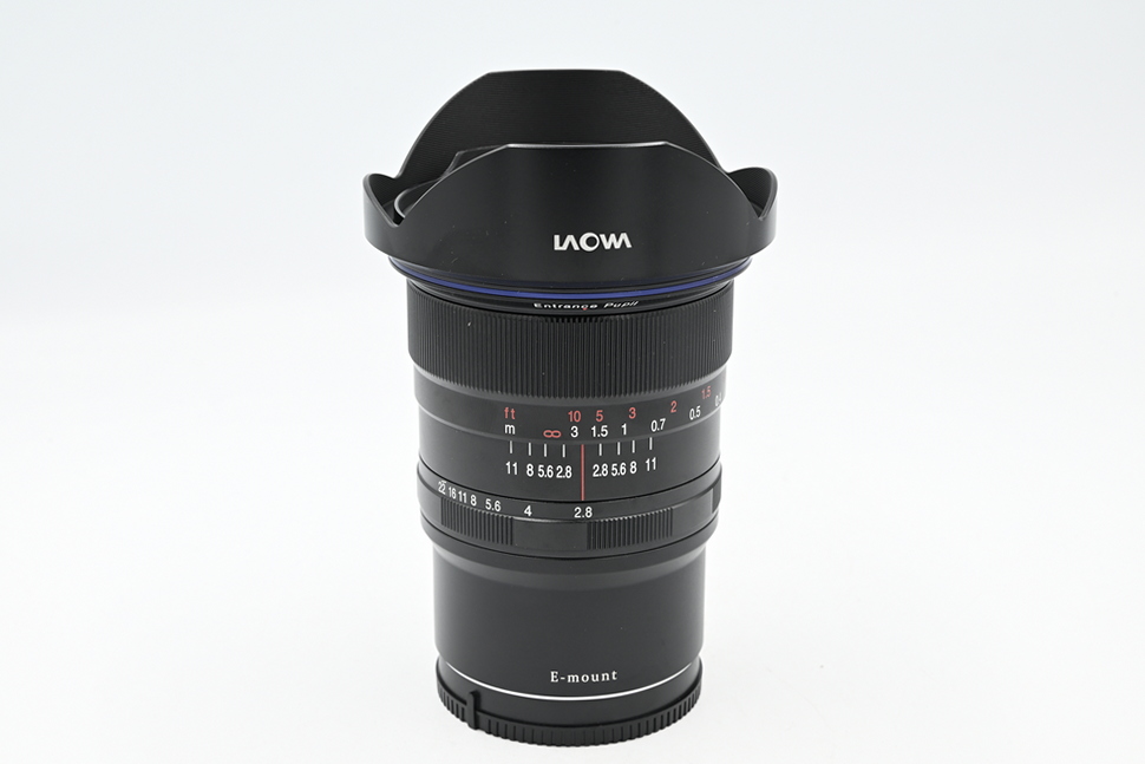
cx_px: 572
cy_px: 382
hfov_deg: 33.4
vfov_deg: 22.6
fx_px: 1908
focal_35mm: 60
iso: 200
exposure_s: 1/20
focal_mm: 60
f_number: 14
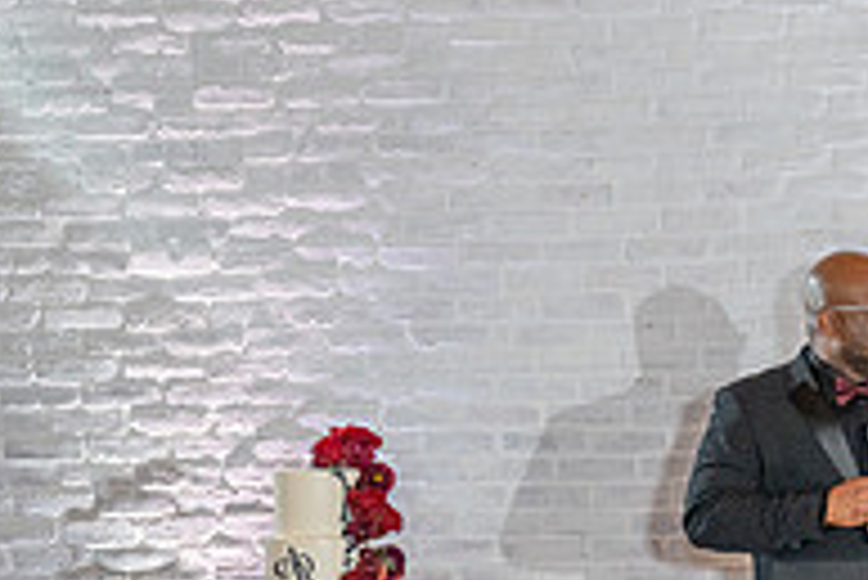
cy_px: 668
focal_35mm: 126
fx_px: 3040
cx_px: 1165
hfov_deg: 15.4
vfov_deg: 10.7
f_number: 3.5
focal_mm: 42
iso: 2000
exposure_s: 1/200
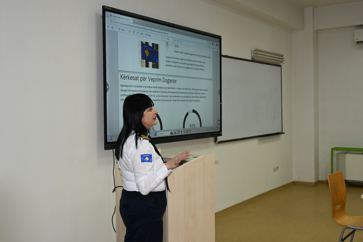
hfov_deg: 46.4
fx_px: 423
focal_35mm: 42
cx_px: 182
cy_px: 121
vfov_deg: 31.9
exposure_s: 1/80
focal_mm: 28
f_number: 4.5
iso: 400
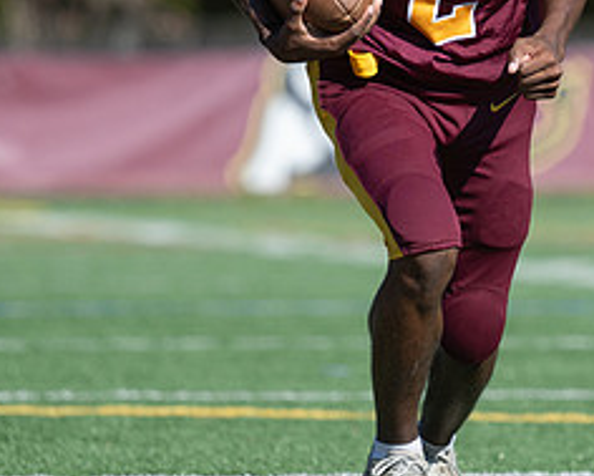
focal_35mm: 484
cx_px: 469
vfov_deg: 3.2
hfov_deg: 4.0
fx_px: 8512
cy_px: 18
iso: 125
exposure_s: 1/2000
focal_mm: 145
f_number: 2.8
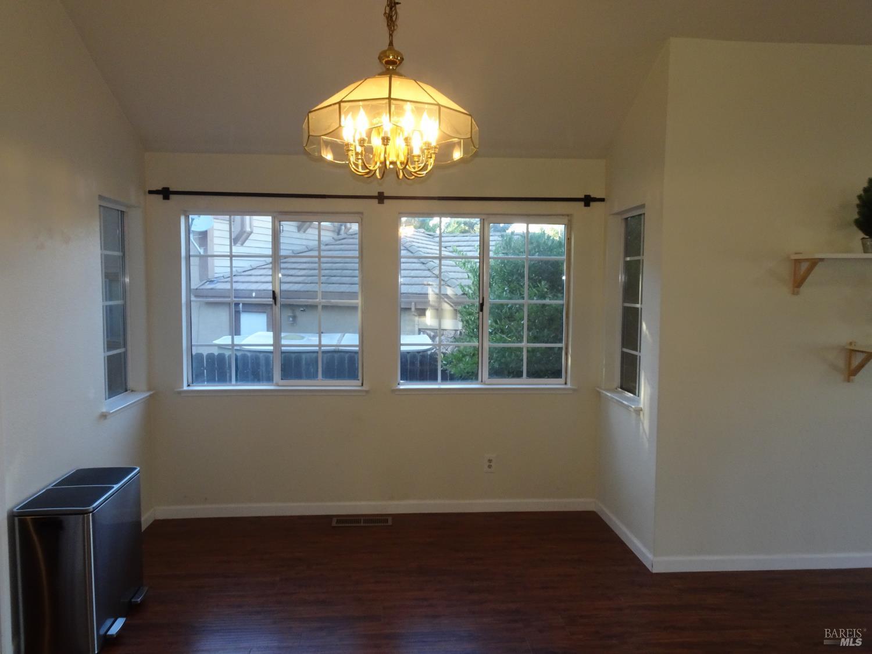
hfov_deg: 71.6
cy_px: 327
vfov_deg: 56.8
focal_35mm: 24
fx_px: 605
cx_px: 436
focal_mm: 4.1
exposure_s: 1/30
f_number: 3.5
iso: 160
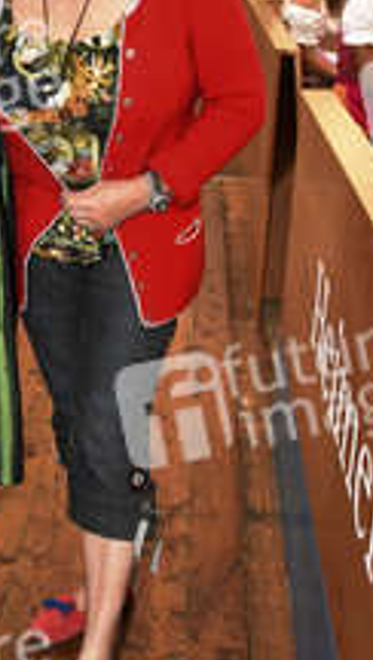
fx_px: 1069
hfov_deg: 19.2
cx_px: -6
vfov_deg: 34.2
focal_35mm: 61
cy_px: 244
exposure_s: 1/160
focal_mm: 21
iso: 1600
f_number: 5.6
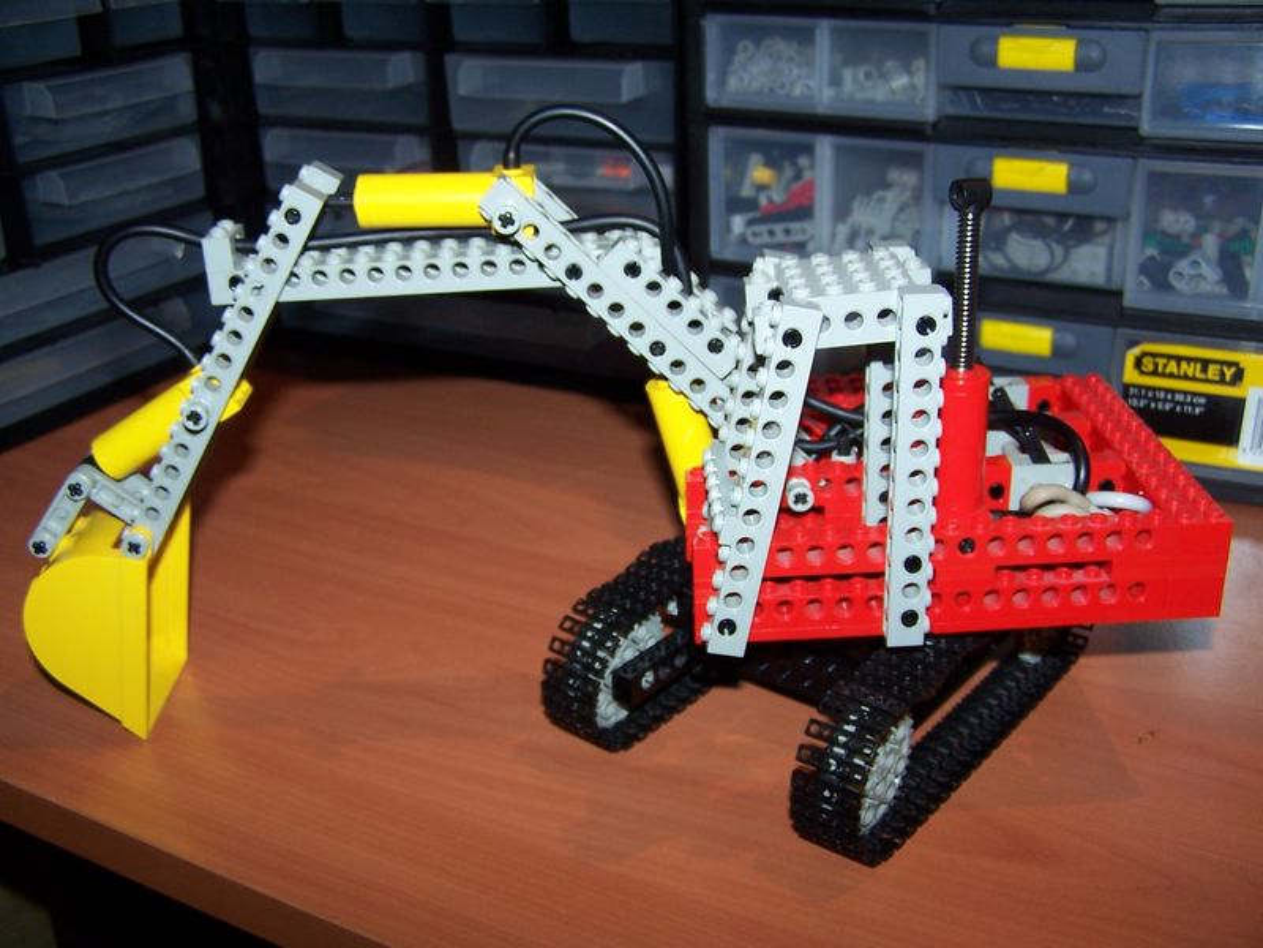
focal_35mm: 38
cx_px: 632
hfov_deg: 49.0
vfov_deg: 37.7
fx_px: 1386
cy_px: 474
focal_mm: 6.3
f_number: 2.8
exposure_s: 1/60
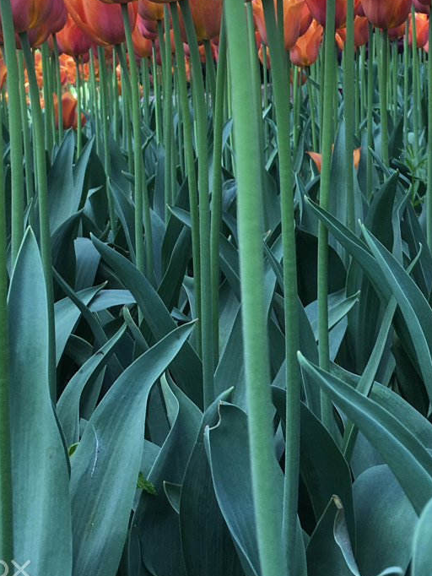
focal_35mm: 68
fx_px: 1131
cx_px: 327
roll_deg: +1.7
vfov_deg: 27.1
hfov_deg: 21.4
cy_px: 14
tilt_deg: +3.0
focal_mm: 4.15
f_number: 2.2
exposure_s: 1/117
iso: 25
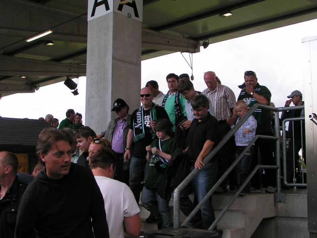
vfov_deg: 33.6
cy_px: 119
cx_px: 158
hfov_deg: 43.9
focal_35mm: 43
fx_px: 394
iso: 50
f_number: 5
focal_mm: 6.6
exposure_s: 1/160
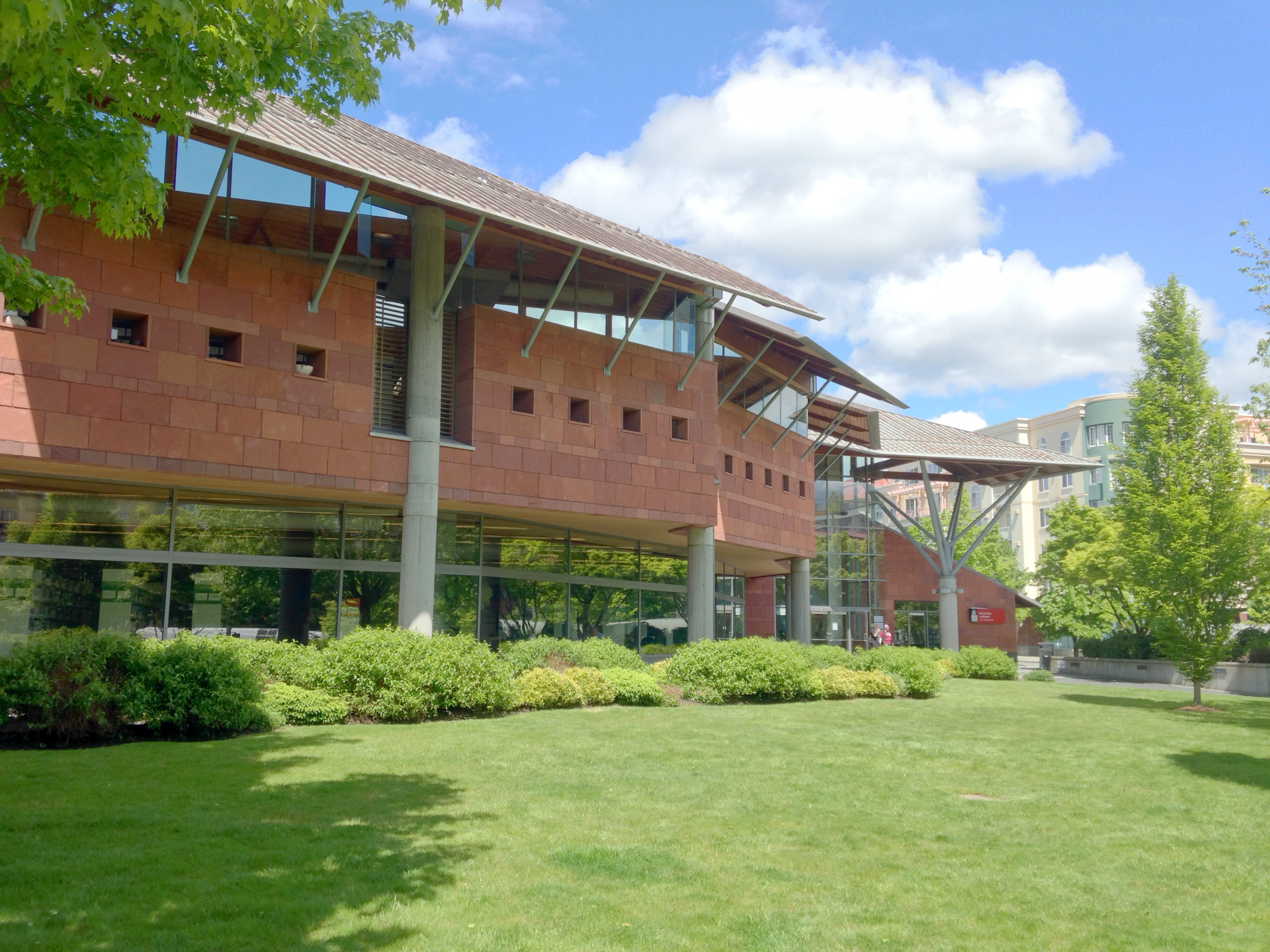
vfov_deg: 42.9
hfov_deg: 55.4
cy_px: 476
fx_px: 1211
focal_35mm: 33
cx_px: 635
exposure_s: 1/393
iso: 50
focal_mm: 4.12
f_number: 2.4
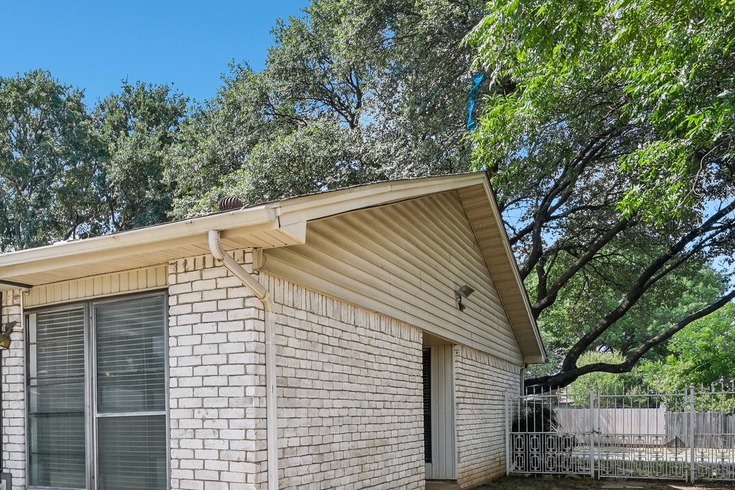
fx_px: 672
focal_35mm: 33
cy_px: 409
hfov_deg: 55.0
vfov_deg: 38.2
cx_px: 196
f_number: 8
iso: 400
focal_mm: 17.5
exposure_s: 1/640
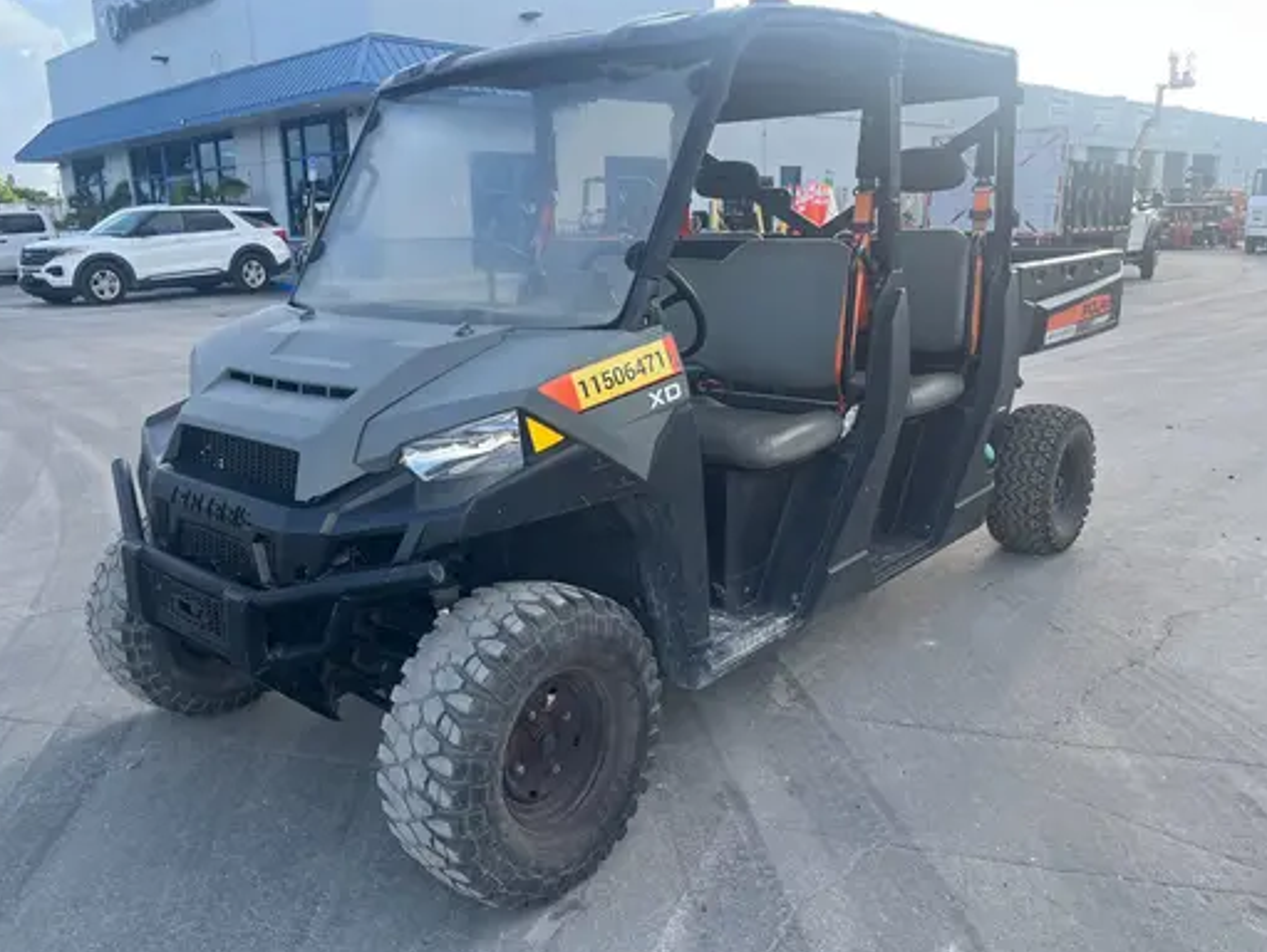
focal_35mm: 28
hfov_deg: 63.4
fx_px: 1026
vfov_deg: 49.8
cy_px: 470
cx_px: 605
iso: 50
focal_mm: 5.1
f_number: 1.6
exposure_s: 1/864
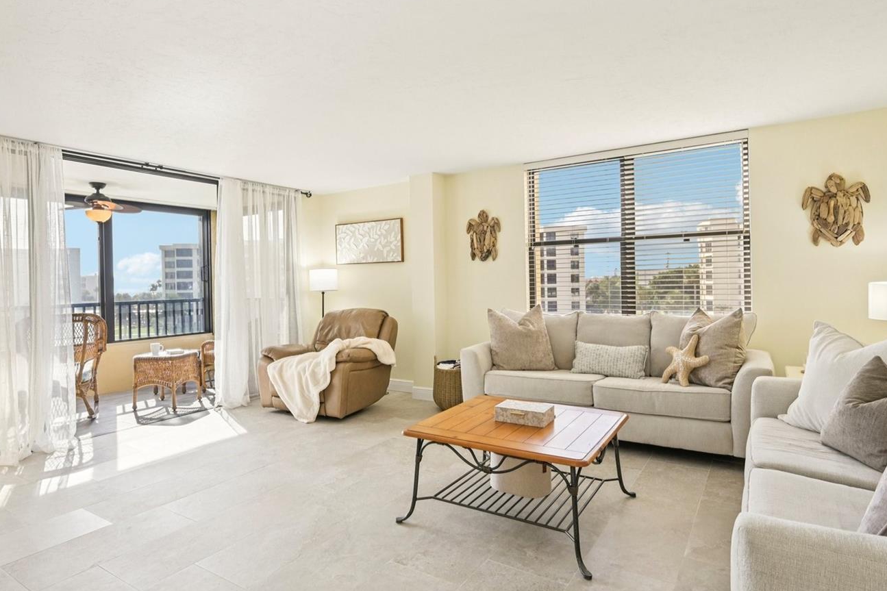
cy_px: 279
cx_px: 412
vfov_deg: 59.4
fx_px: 517
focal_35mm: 21
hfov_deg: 81.1
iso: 400
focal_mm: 17
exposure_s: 1/200
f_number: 8
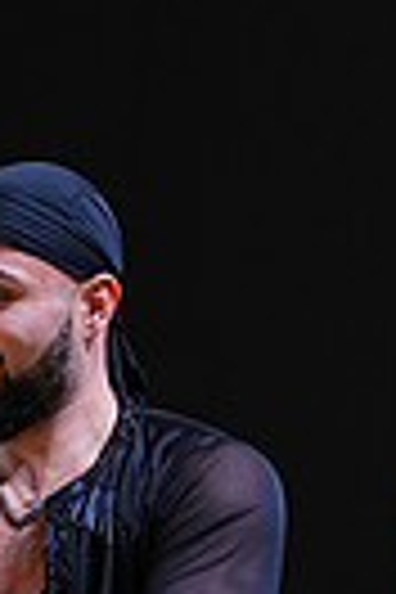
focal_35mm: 574
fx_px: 9470
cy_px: 832
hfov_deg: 2.4
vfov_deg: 3.6
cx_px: -331
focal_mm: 131
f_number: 4
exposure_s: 1/400
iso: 1000
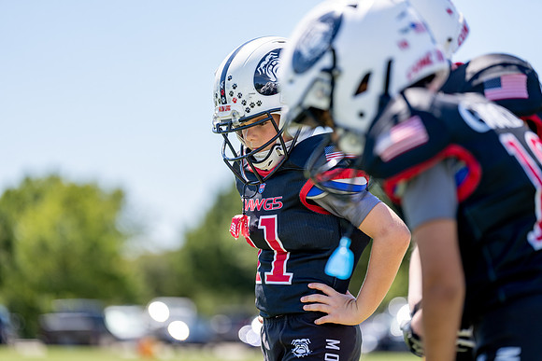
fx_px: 2226
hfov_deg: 13.9
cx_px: 271
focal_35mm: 148
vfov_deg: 9.3
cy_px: 180
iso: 100
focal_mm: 147
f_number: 2.8
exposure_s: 1/1000
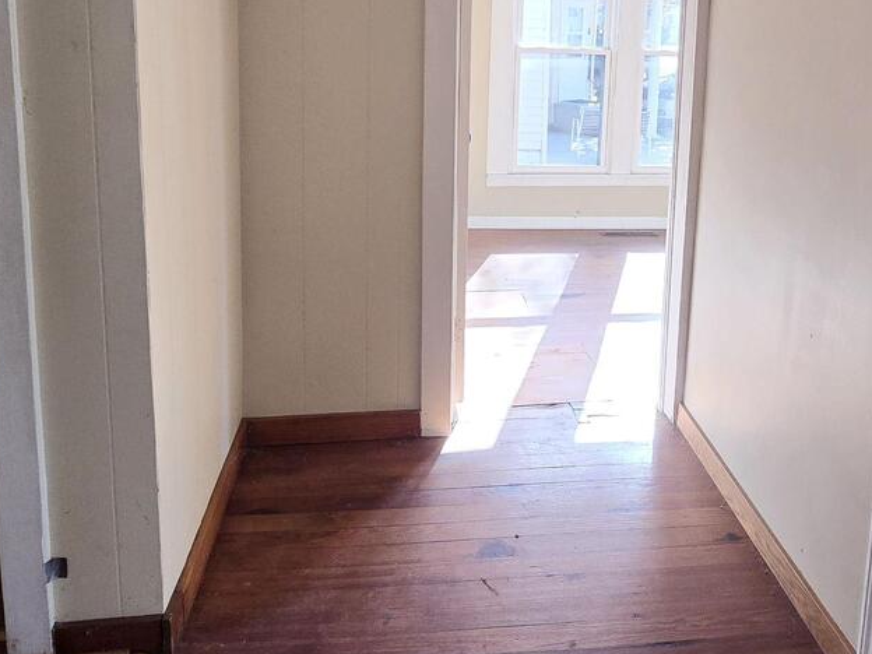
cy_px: 168
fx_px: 756
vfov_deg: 45.3
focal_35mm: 30
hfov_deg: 59.5
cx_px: 518
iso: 80
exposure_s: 1/60
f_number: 2.2
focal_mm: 2.2
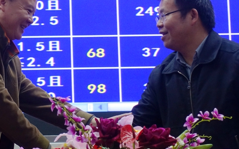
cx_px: 87
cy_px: 44
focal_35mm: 124
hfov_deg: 16.8
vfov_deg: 10.6
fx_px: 808
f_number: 2.8
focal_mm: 25.7
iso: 500
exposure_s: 1/80
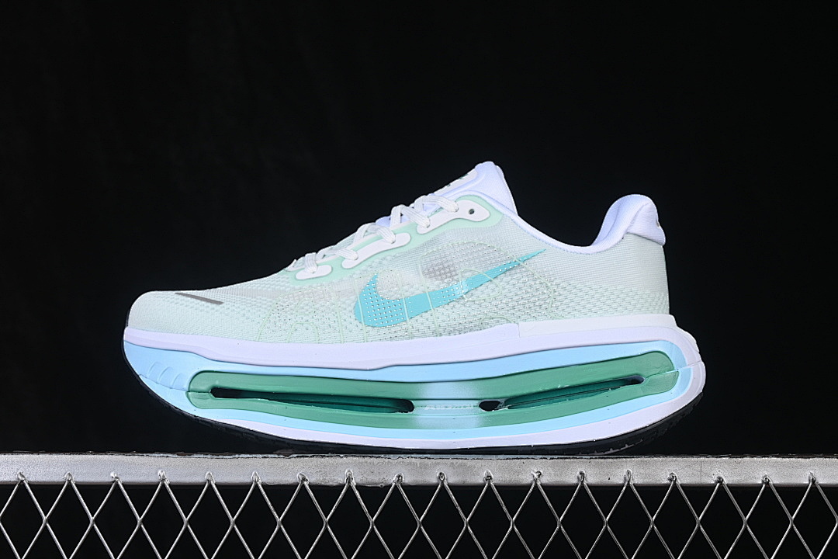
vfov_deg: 18.2
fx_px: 1746
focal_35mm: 75
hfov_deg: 27.0
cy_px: 280
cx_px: 419
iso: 160
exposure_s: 1/80
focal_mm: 50
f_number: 8
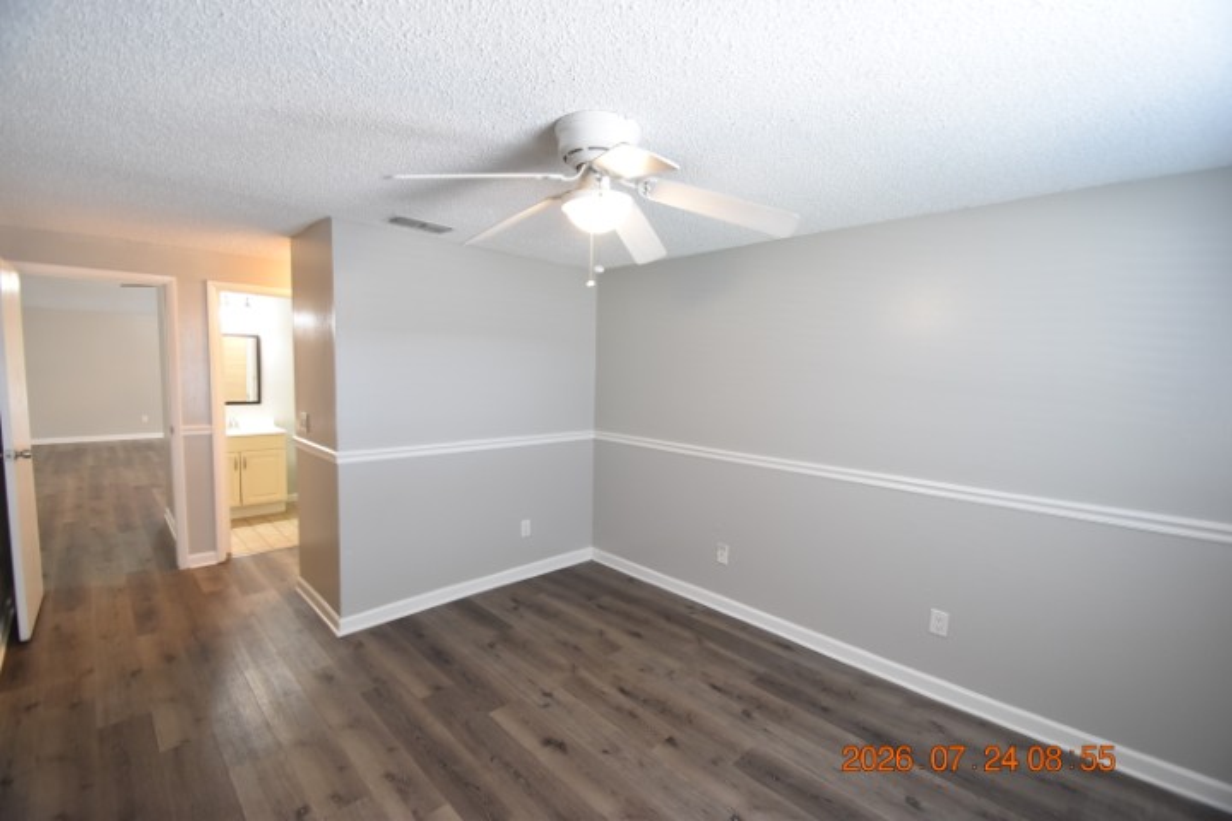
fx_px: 513
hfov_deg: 100.4
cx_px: 616
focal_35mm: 15
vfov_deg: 77.3
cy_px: 410
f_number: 3.5
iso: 800
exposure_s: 1/20
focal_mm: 10
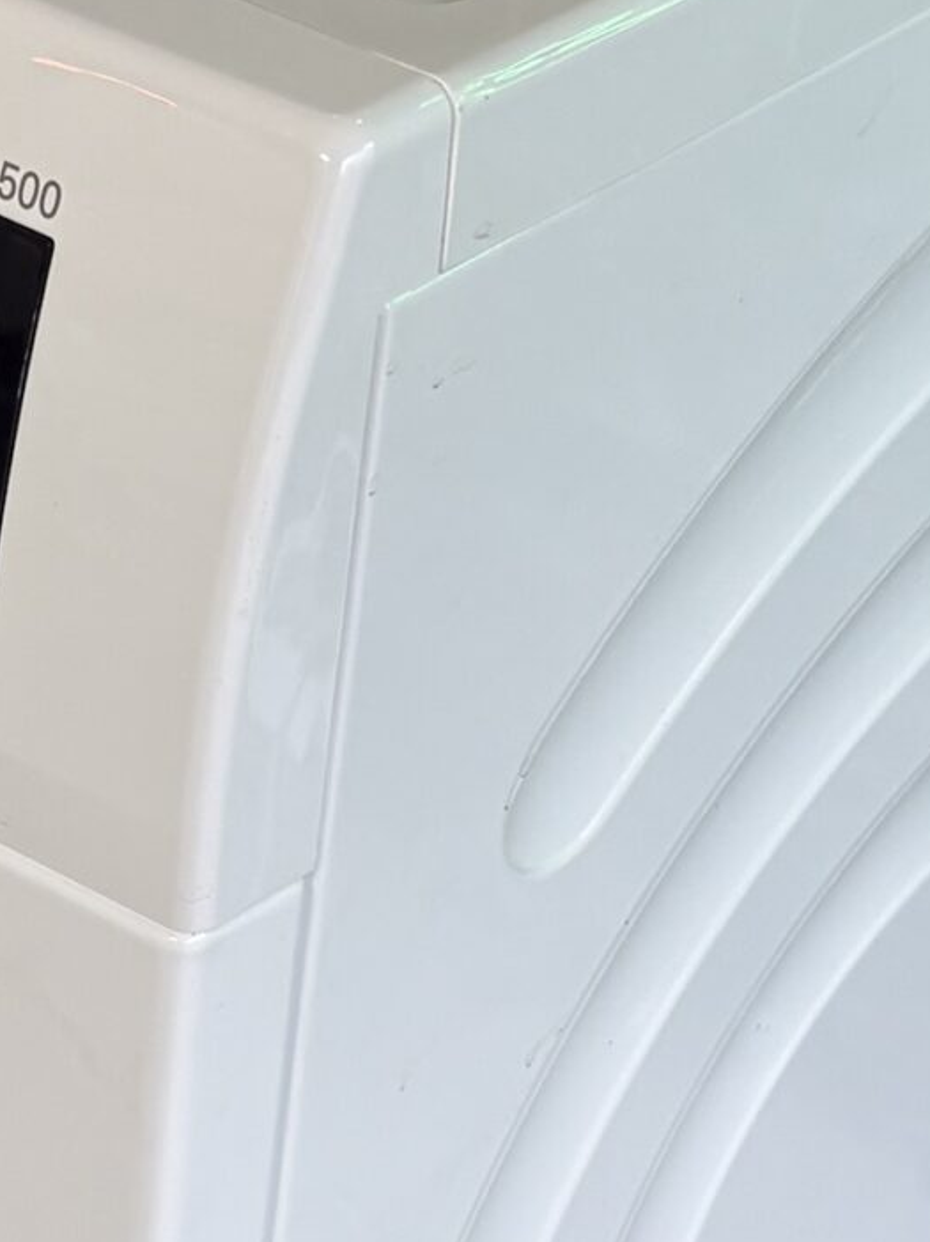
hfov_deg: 15.3
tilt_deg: -38.7
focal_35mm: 95
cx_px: -7
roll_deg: -2.6
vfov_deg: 20.5
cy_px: 969
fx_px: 3406
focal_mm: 5.96
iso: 100
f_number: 1.6
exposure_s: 1/50
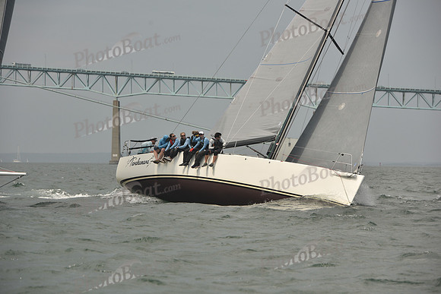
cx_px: 220
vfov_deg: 8.6
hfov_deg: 12.8
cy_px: 147
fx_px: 1960
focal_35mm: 160
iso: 250
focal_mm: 160
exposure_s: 1/640
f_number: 7.1
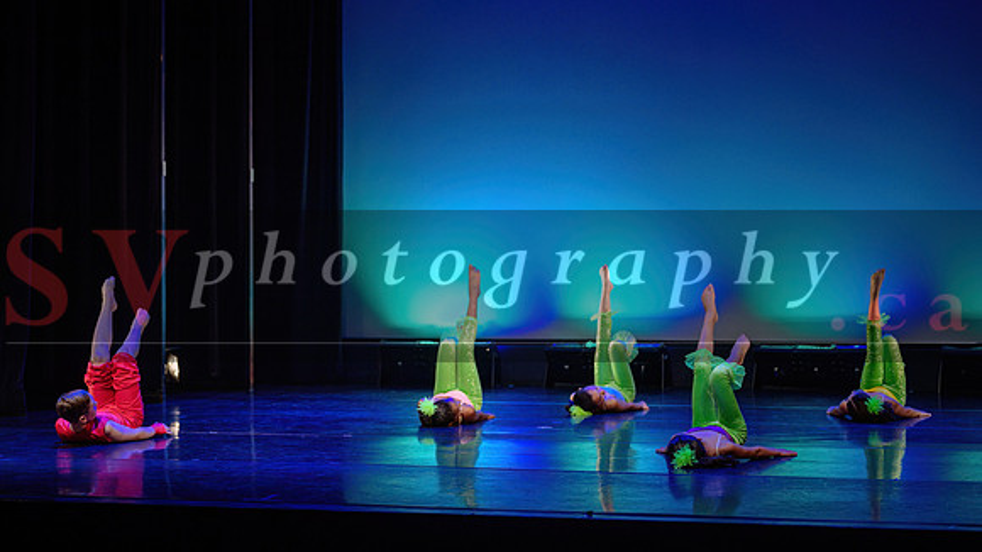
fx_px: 2397
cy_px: 256
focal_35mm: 92
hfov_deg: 23.1
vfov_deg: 13.1
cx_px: 456
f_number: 2.8
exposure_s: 1/250
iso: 1600
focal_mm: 82
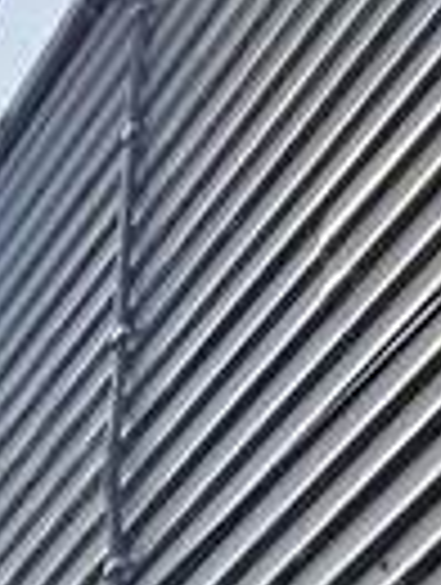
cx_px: 482
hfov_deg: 15.1
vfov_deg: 13.4
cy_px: 1485
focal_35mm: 96
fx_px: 1625
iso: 50
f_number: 2.2
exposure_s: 1/2259
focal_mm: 2.2
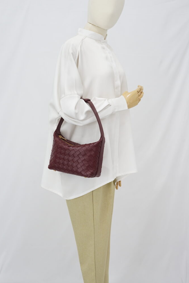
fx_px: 402
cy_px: 139
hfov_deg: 26.5
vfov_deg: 38.9
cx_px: 95
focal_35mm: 51
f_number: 6.3
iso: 640
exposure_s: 1/13
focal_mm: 50
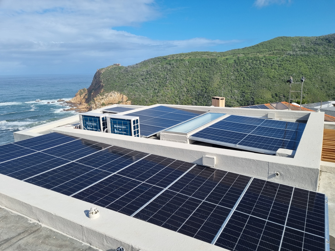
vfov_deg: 53.1
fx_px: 252
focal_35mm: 26
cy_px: 126
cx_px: 168
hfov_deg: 67.3
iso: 50
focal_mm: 5.4
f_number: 1.8
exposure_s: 1/2896
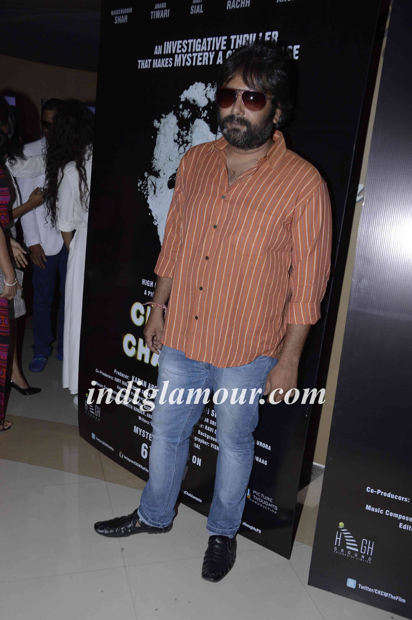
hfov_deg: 36.8
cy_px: 310
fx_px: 619
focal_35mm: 36
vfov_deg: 53.2
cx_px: 206
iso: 400
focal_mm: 24
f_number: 7.1
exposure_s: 1/160
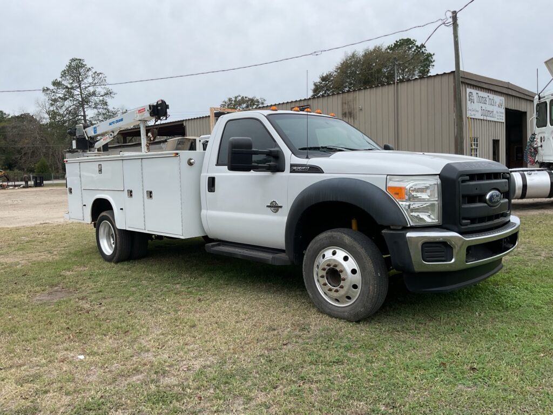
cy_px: 208
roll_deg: +1.2
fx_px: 463
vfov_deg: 48.2
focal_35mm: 29
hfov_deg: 61.7
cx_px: 276
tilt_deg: -4.8
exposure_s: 1/593
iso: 16
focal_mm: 3
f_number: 1.8
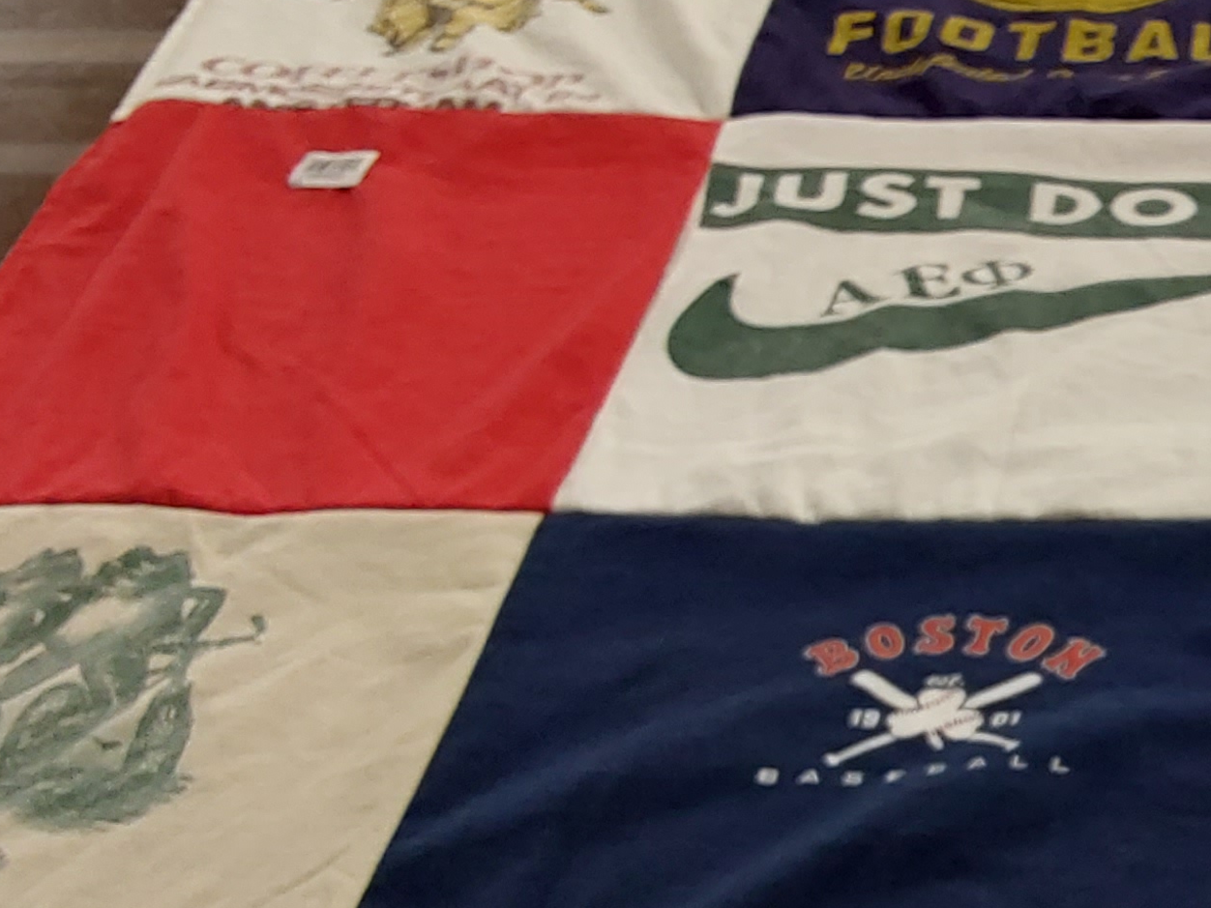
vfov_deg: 20.1
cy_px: 600
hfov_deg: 24.3
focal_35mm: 73
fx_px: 2554
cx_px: 1431
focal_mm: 2.91
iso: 80
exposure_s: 1/50
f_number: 1.9
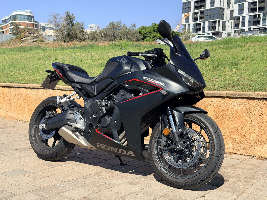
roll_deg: -1.2
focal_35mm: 48
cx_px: 134
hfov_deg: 39.7
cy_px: 100
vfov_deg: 30.3
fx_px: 370
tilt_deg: -4.3
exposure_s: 1/5208
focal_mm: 6.76
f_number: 1.78
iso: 80
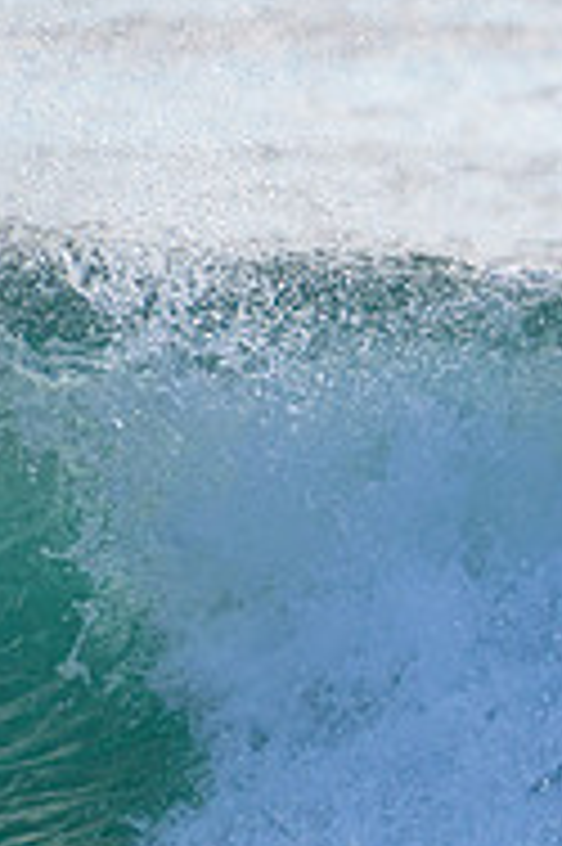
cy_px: 560
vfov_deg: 1.1
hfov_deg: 0.7
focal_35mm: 1890
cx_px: 1290
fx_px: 44336
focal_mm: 500
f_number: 5.6
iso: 280
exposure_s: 1/2000
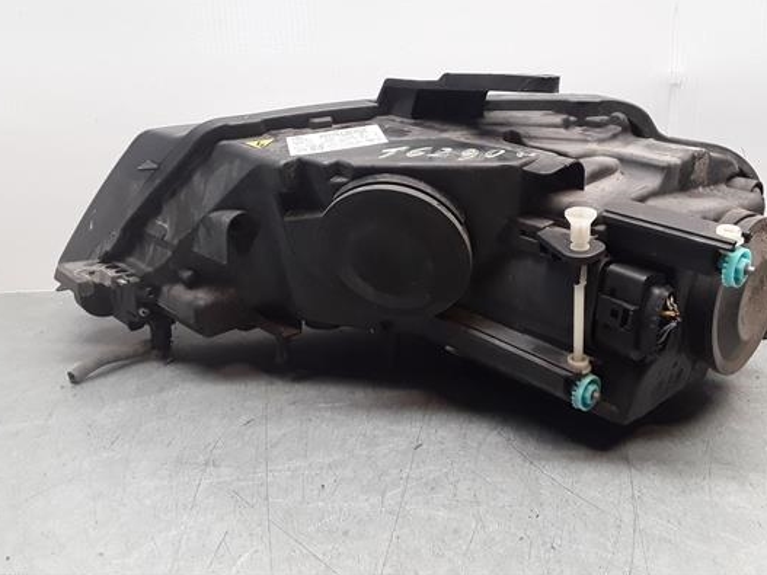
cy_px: 229
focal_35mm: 34
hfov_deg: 53.7
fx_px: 753
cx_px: 447
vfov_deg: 41.6
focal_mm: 2.91
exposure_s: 1/50
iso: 64
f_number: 1.9
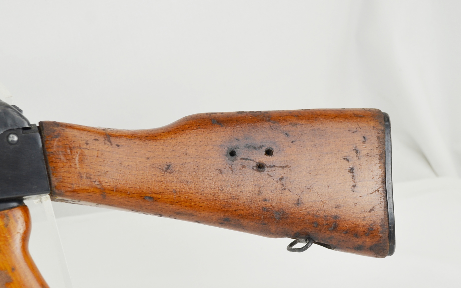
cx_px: 228
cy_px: 170
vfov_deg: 14.5
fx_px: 1131
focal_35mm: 90
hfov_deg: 23.0
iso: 400
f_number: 5.6
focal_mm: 44
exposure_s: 1/125
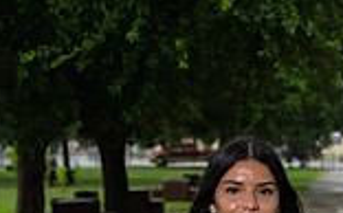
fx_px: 1923
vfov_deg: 6.1
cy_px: 474
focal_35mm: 206
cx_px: 312
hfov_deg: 10.1
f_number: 6.3
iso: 500
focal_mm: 70
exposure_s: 1/250
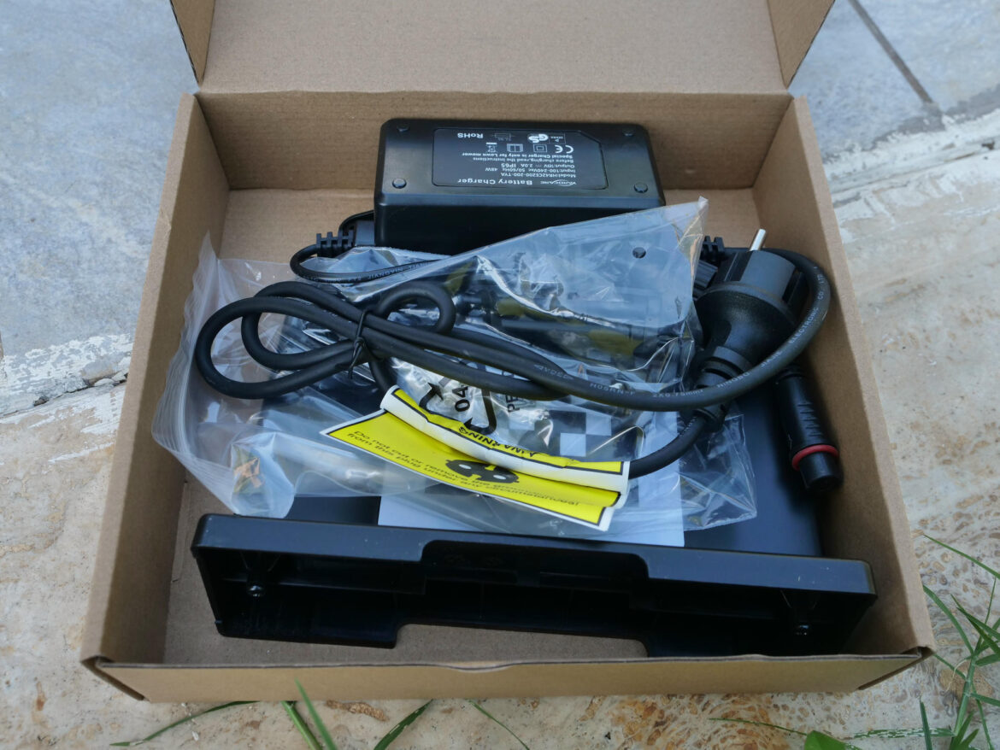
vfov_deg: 41.8
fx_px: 982
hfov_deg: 53.9
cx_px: 500
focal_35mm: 34
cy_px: 375
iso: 400
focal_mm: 17
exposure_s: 1/400
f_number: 5
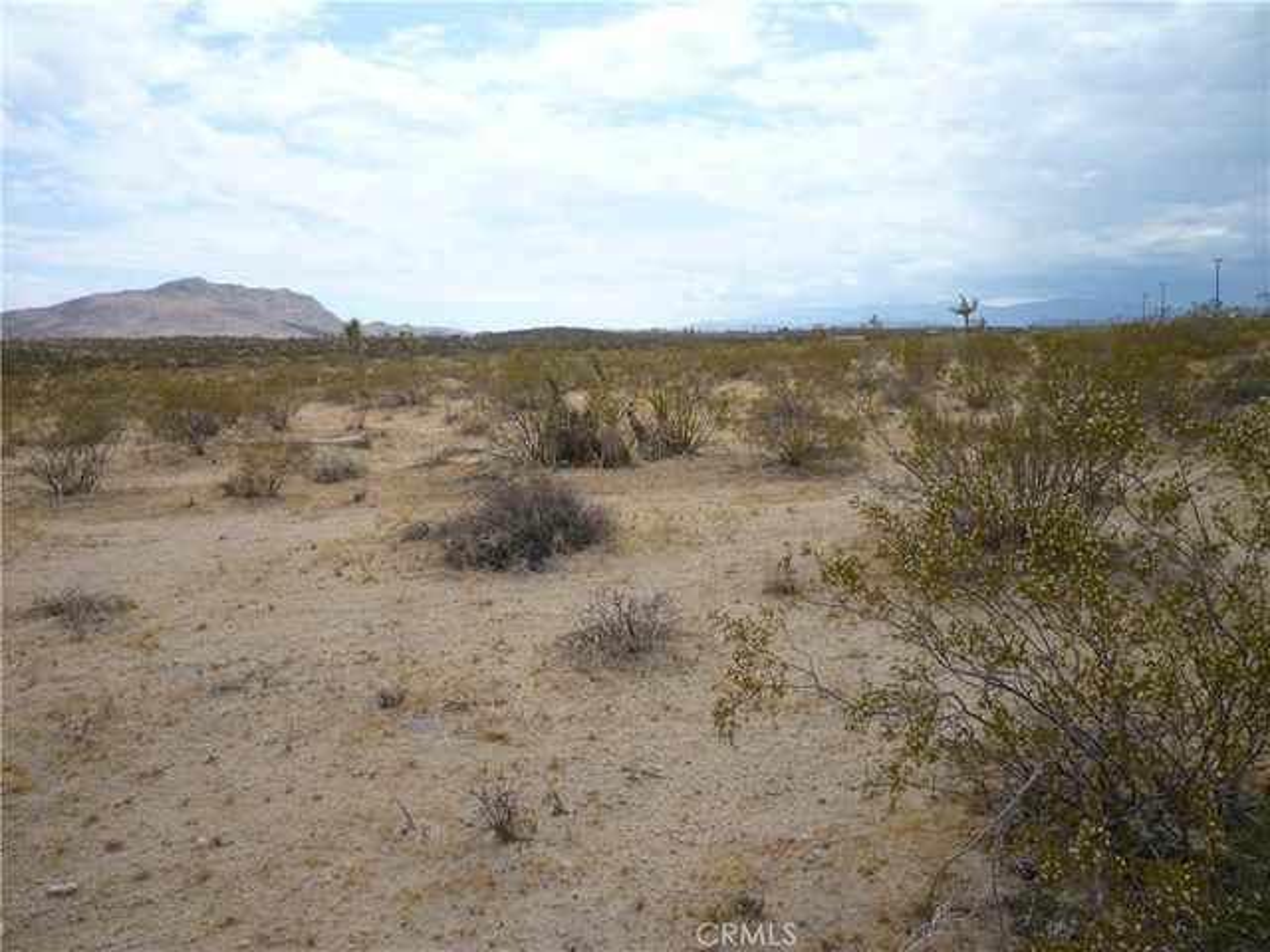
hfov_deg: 61.7
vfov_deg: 48.2
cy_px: 476
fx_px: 1064
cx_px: 635
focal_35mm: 29
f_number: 4.5
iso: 80
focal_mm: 5.2
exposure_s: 1/800
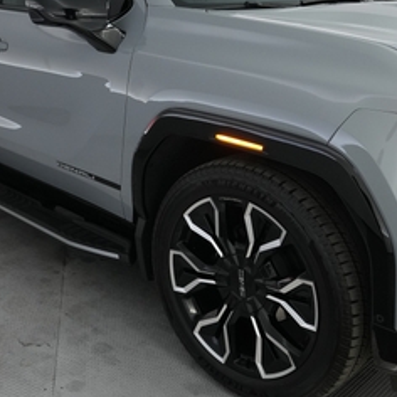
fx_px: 597
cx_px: 161
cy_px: 121
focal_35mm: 46
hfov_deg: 36.7
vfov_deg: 36.3
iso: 1600
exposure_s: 1/160
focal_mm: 20
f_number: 2.8
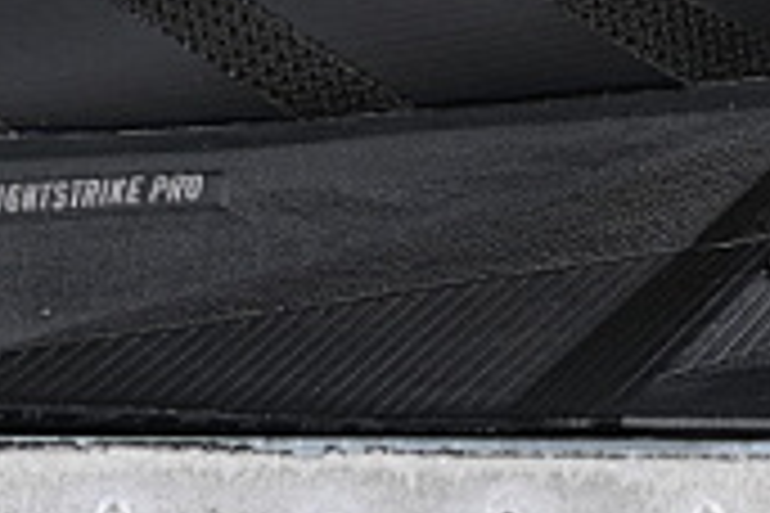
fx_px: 7507
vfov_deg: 3.9
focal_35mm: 351
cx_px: 383
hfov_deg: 5.9
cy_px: -313
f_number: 6.3
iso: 160
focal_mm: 50
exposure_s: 1/60
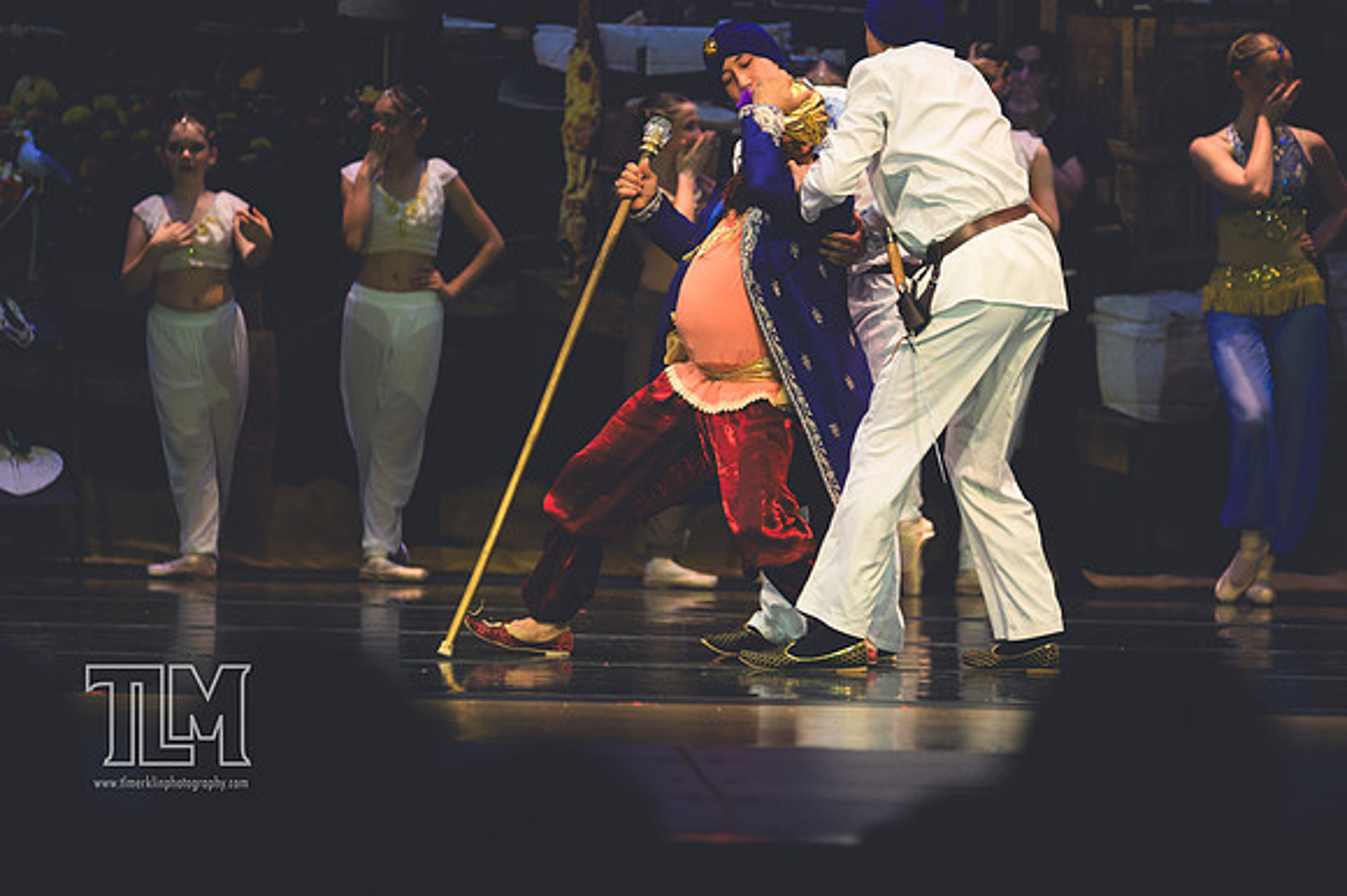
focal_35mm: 300
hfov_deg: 6.9
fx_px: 11218
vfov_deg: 4.6
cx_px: 674
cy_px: 448
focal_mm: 200
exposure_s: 1/500
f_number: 2.8
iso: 560
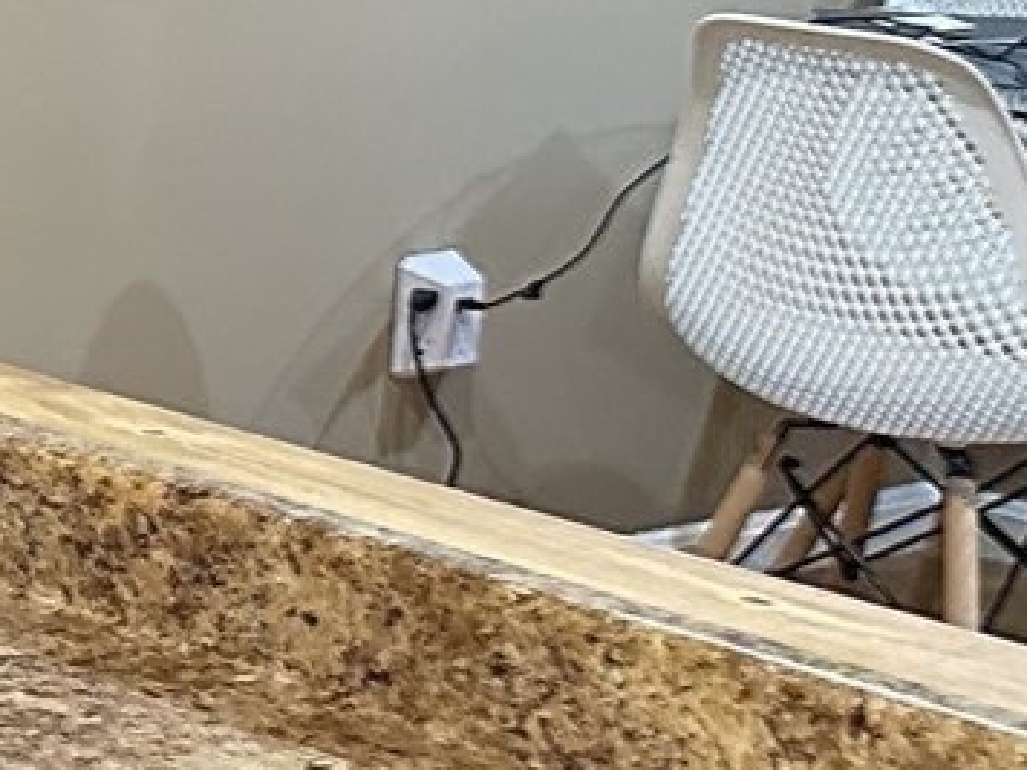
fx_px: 4094
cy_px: -43
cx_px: -1895
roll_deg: +0.1
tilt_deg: -9.6
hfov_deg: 10.7
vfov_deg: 10.6
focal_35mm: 138
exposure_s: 1/60
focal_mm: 6.86
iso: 640
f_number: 1.78
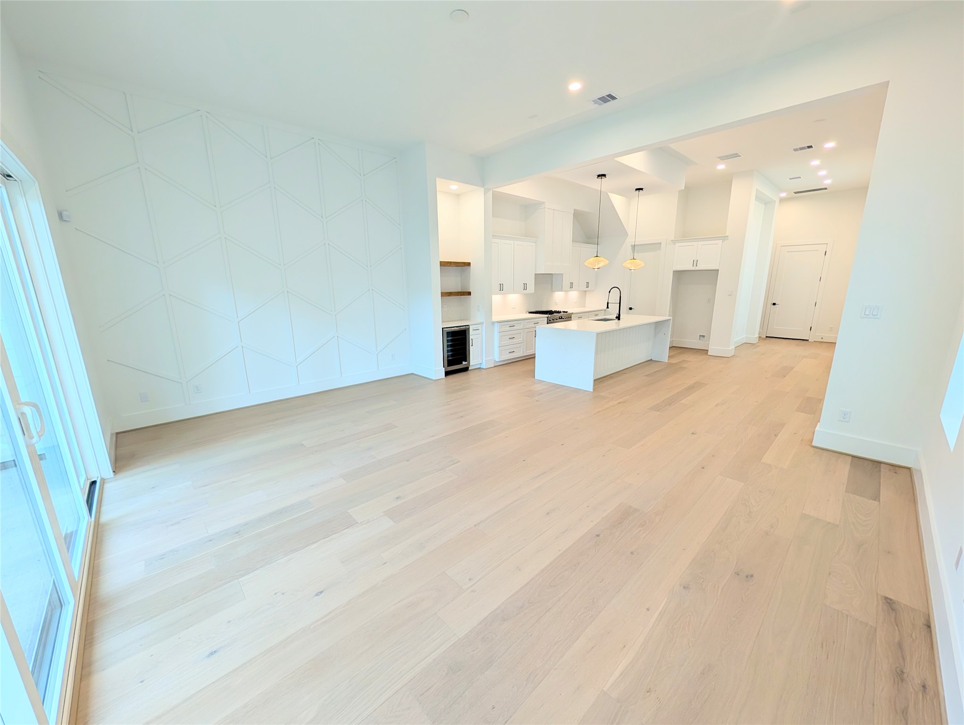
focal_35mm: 12
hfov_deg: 110.5
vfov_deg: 94.6
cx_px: 482
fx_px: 335
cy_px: 362
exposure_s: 1/120
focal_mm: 2.02
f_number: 1.7
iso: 55
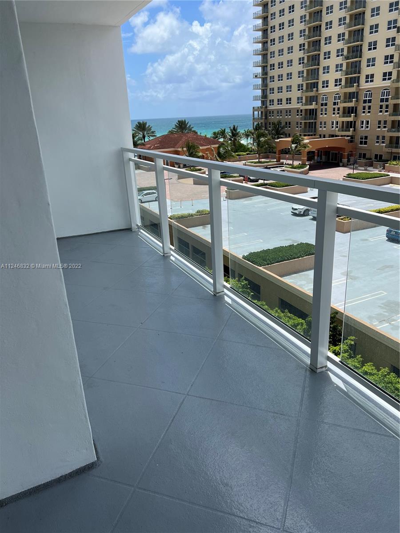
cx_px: 200
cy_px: 266
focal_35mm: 26
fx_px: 401
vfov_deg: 67.3
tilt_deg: -18.2
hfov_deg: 53.1
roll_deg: +3.1
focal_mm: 5.7
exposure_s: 1/5319
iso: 50
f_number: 1.5
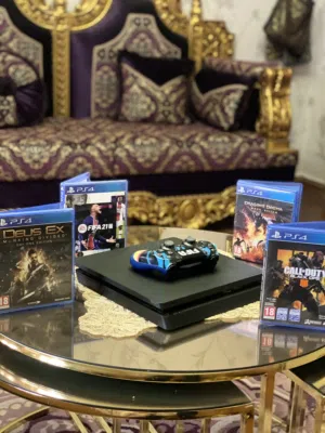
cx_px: 162
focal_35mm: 52
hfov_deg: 28.0
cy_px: 216
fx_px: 651
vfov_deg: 36.8
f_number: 2
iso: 500
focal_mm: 6
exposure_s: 1/15
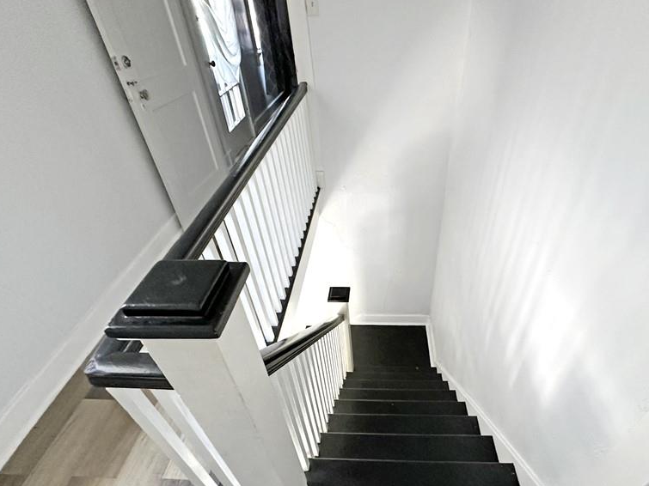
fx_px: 356
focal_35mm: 19
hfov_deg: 84.4
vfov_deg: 67.9
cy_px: 295
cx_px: 360
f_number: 2.2
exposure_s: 1/60
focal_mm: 2.22
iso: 320
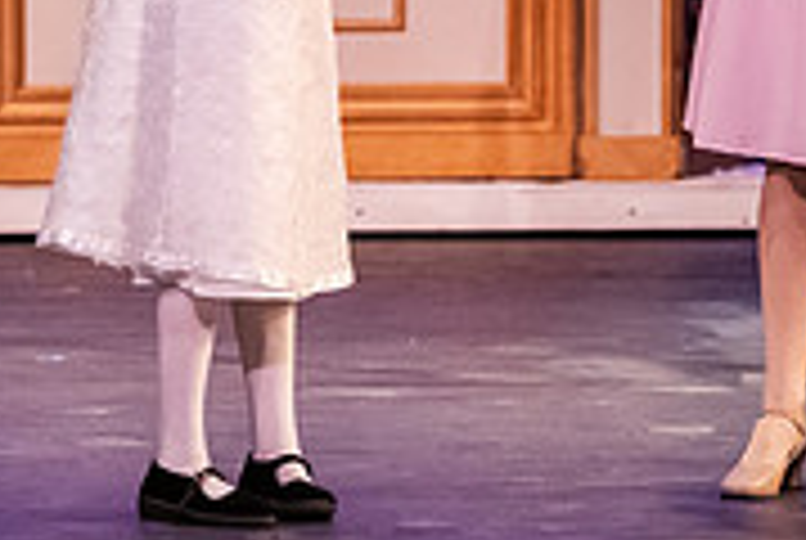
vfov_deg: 3.4
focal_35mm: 404
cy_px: -56
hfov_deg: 5.1
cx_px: 621
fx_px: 9060
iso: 4000
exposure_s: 1/250
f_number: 3.2
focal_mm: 125
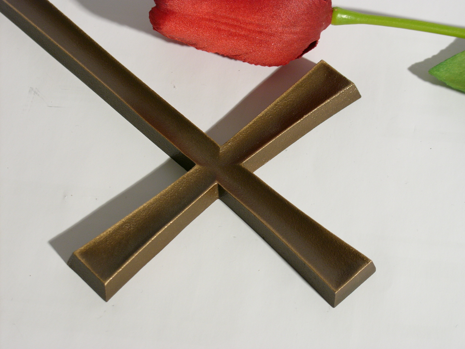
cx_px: 232
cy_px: 174
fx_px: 1209
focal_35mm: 90
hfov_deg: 21.8
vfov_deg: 16.4
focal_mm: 22.5
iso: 100
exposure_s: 1/160
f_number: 4
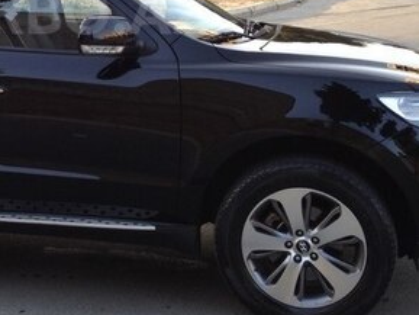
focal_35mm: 80
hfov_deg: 23.9
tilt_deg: -7.4
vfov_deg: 18.1
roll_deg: -3.0
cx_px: 58
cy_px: 12
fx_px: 969
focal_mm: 4.28
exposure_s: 1/127
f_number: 2.4
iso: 50
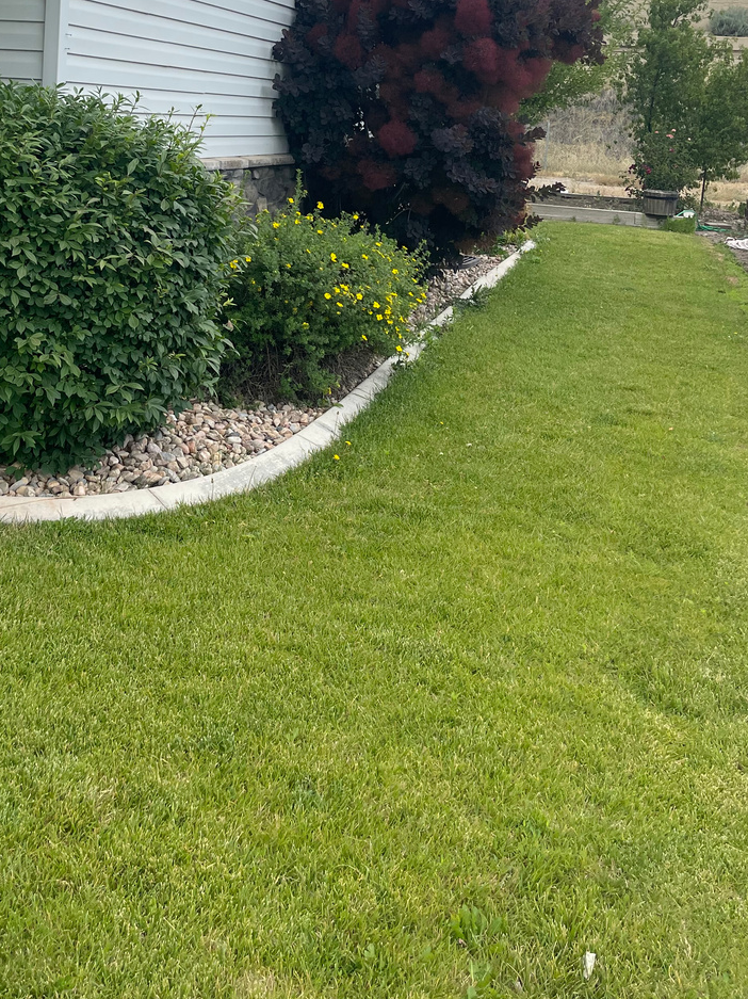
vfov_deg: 43.7
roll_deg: -3.7
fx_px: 1182
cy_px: 204
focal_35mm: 41
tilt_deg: -5.2
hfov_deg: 34.7
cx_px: 241
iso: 32
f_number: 1.6
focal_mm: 5.1
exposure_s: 1/2660
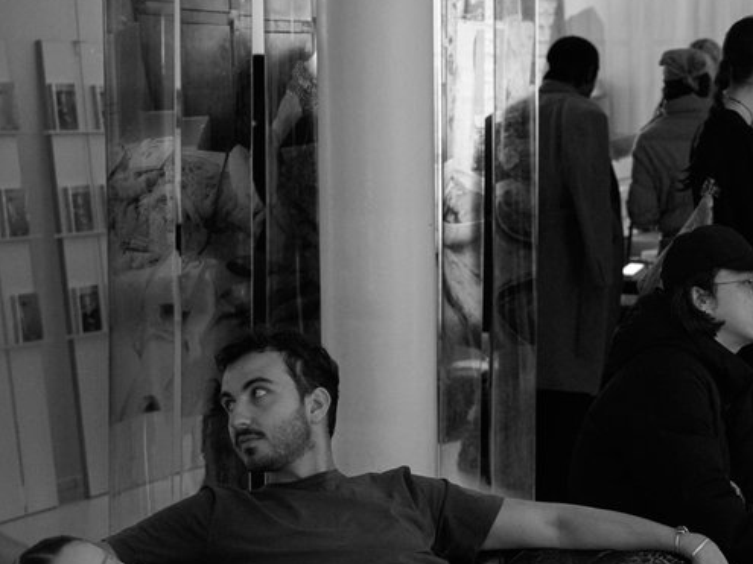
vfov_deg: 17.2
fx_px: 1870
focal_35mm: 86
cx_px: 712
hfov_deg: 22.1
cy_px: 293
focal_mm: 41
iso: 4000
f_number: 2.8
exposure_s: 1/50
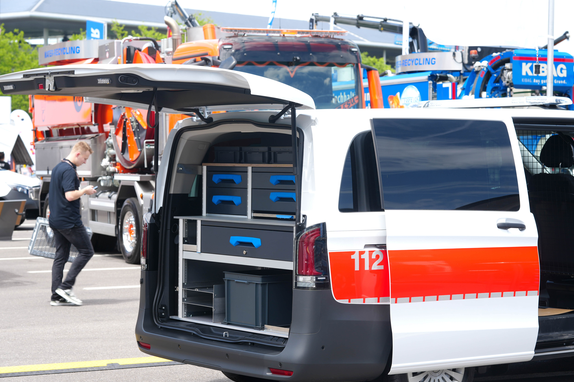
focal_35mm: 89
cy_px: 194
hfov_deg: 22.9
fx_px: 1419
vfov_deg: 15.4
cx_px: 293
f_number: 6.3
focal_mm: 85
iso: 100
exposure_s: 1/160
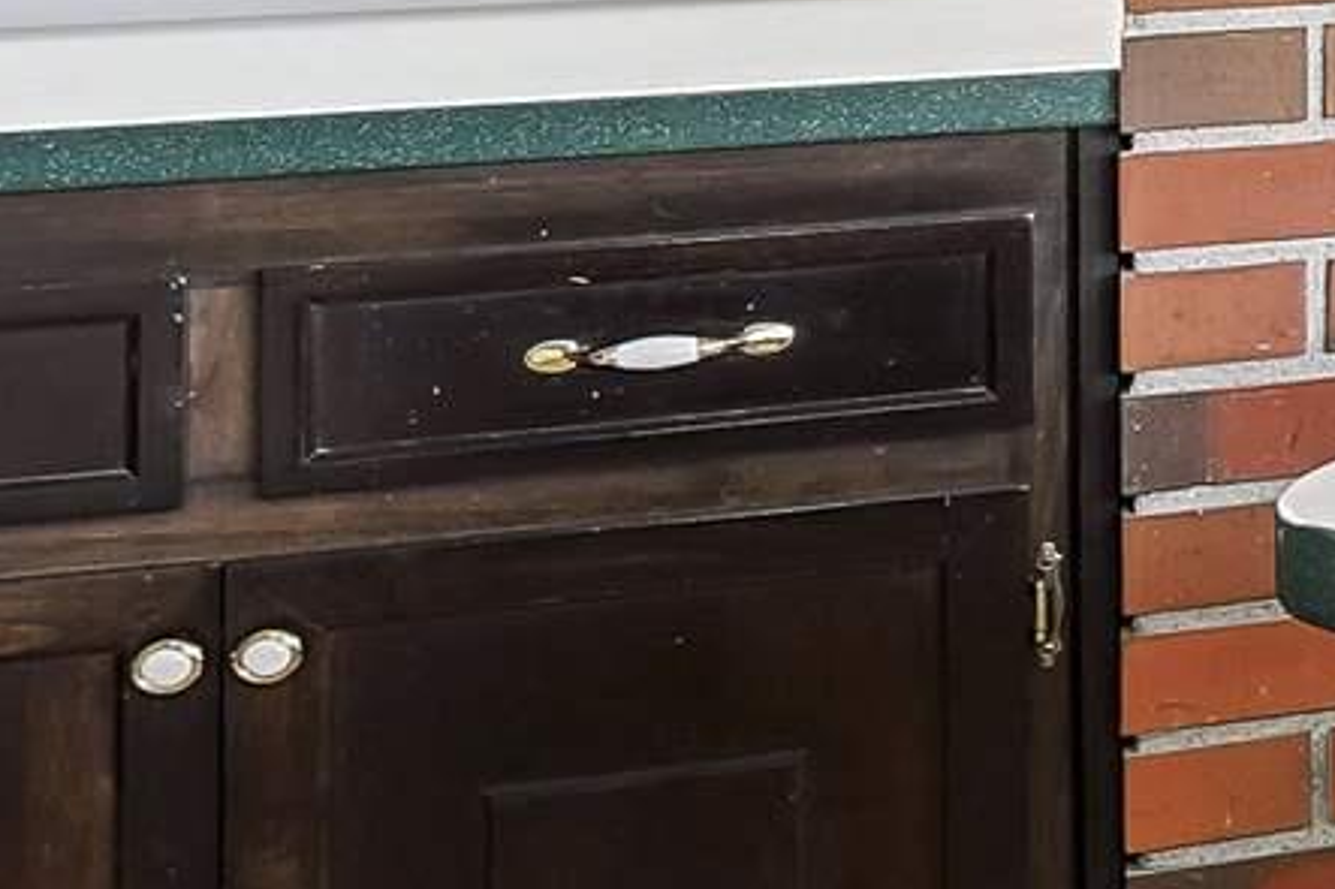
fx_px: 4114
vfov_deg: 12.0
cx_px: 4120
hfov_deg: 10.9
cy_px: -289
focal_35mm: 111
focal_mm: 16
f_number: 7.1
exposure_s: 1/1.25
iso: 100
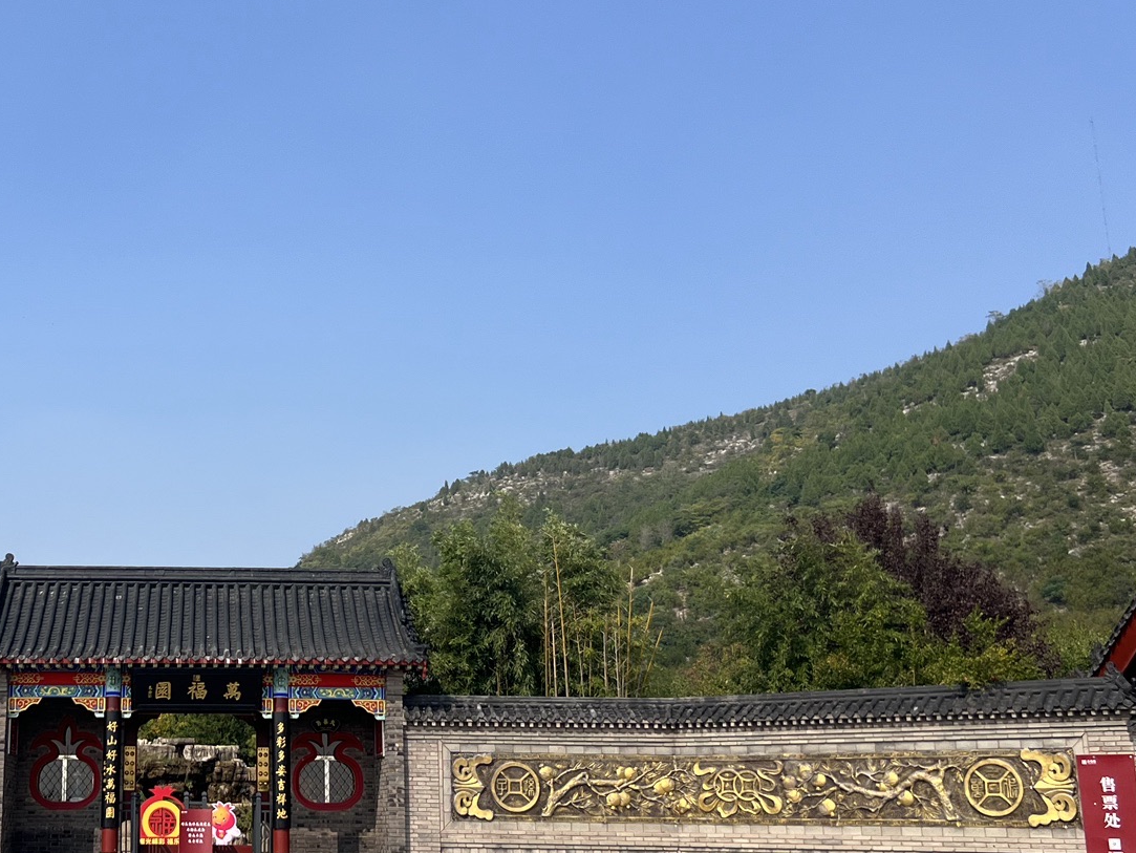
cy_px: 444
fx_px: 1576
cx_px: 213
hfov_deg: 38.1
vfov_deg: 30.3
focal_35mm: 48
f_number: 1.5
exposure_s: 1/4444
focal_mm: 5.7
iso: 50
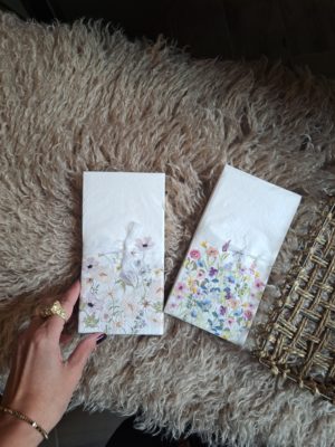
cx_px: 168
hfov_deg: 56.8
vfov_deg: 71.6
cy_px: 224
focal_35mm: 24
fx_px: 310
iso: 50
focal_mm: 5.23
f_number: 1.8
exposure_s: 1/50
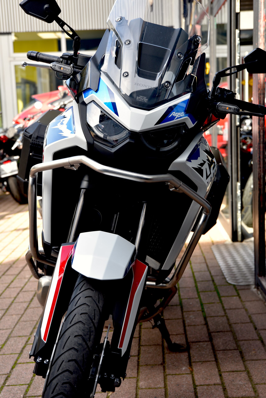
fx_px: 620
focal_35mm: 56
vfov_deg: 35.6
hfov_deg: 24.2
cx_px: 133
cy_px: 199
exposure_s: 1/125
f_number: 5.6
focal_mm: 56
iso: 200
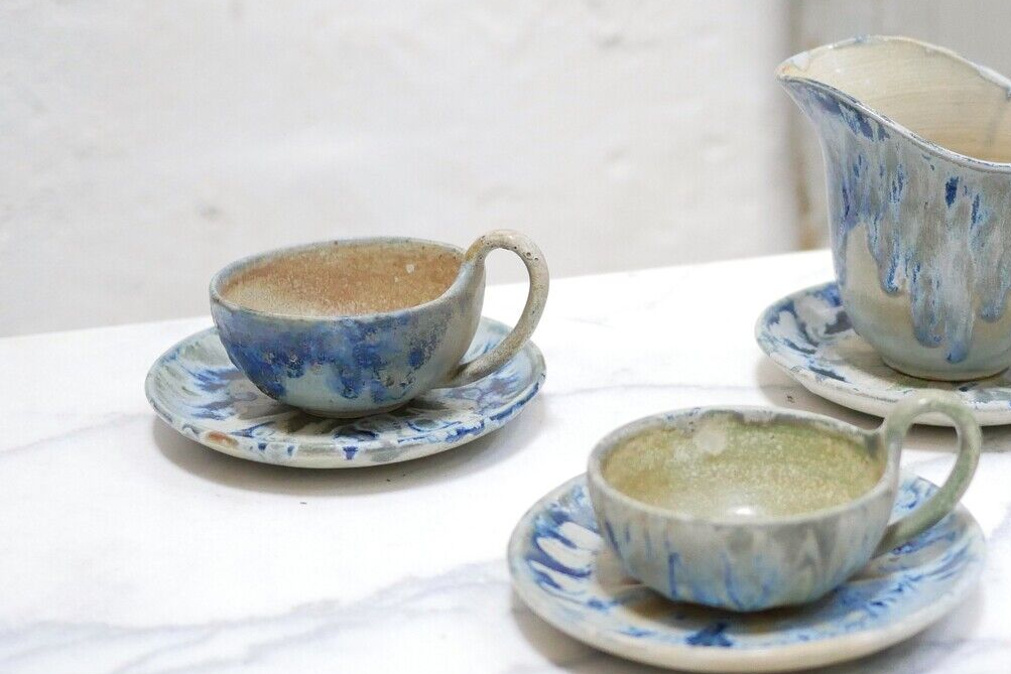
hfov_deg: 24.2
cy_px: 219
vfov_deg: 16.4
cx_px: 750
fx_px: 2331
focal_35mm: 83
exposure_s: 1/60
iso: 1600
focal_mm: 20
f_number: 1.7
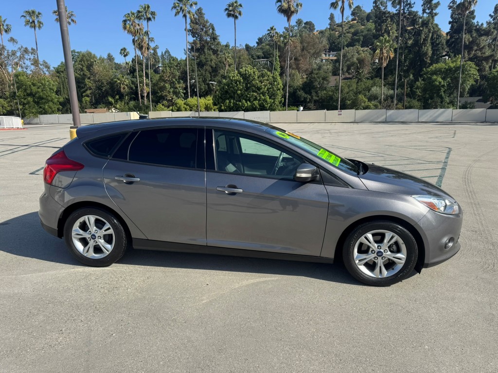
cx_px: 249
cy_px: 186
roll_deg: +2.5
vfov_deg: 56.8
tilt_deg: -12.0
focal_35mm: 24
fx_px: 345
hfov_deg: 71.6
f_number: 1.78
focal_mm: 6.76
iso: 80
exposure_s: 1/3597
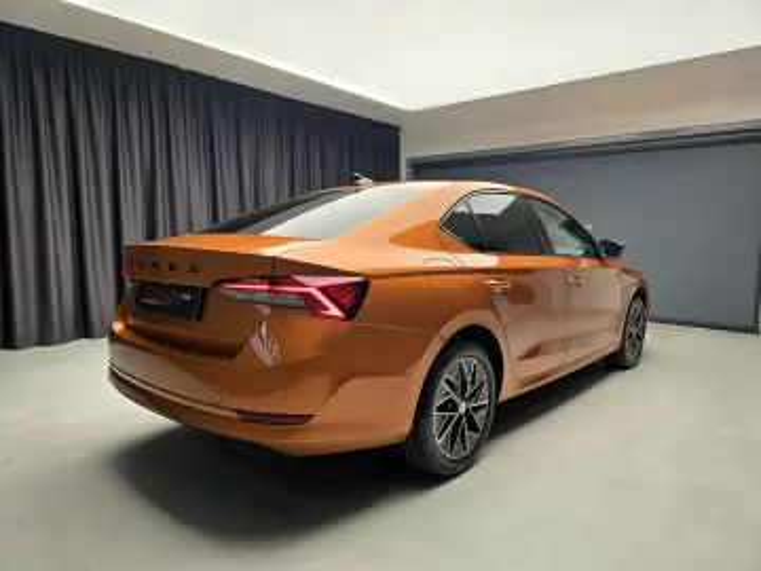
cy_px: 286
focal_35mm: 23
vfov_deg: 58.9
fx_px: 506
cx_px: 380
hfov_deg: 73.9
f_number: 1.7
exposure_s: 1/50.3
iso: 25
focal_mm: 6.3
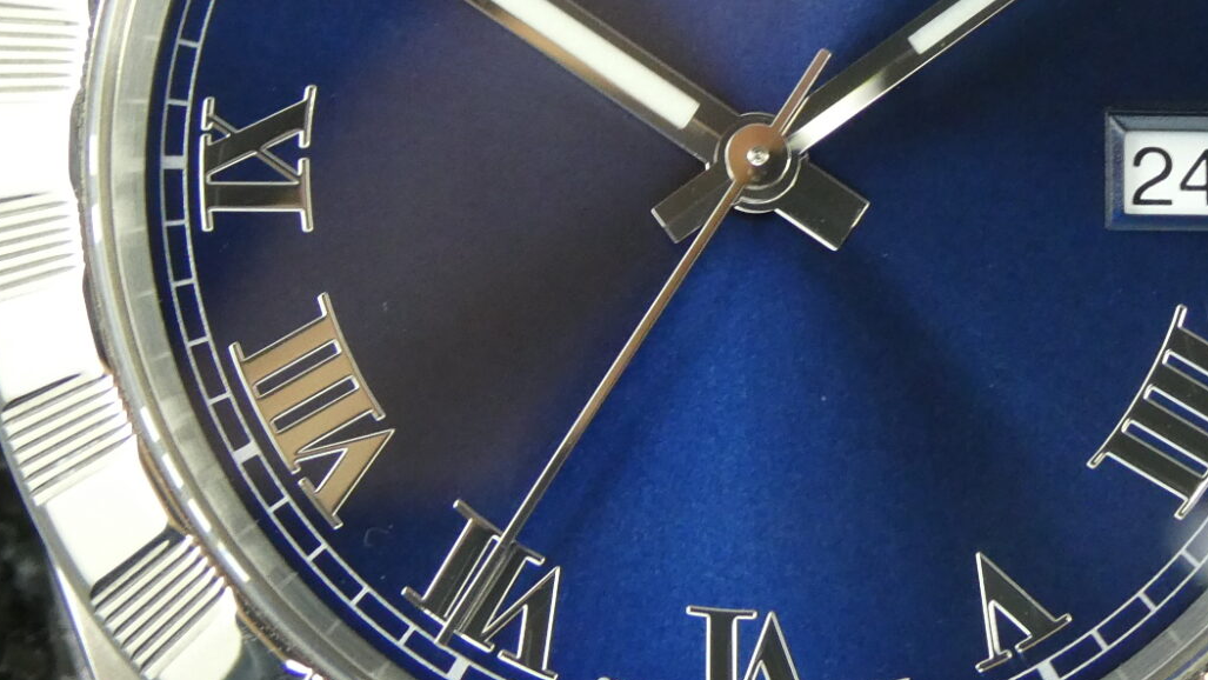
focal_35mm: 201
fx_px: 6439
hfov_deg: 10.7
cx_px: 698
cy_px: 113
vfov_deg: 6.0
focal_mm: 13.2
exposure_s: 1/80
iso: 400
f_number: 4.6
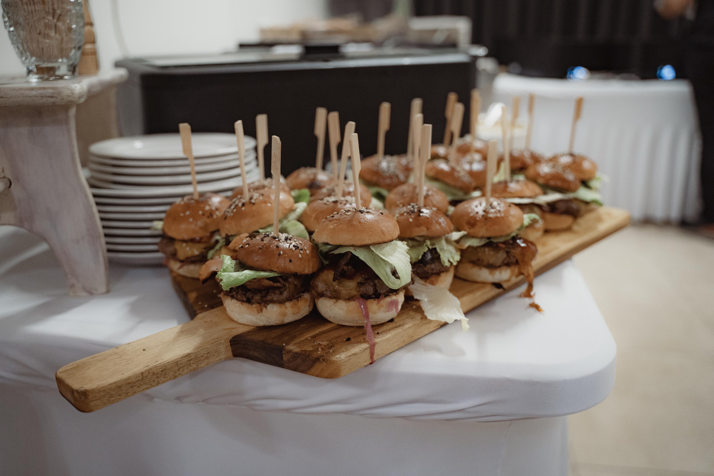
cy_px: 236
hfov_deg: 60.3
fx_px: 615
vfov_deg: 42.3
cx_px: 355
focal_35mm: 31
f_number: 2.8
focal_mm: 30
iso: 3200
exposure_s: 1/250
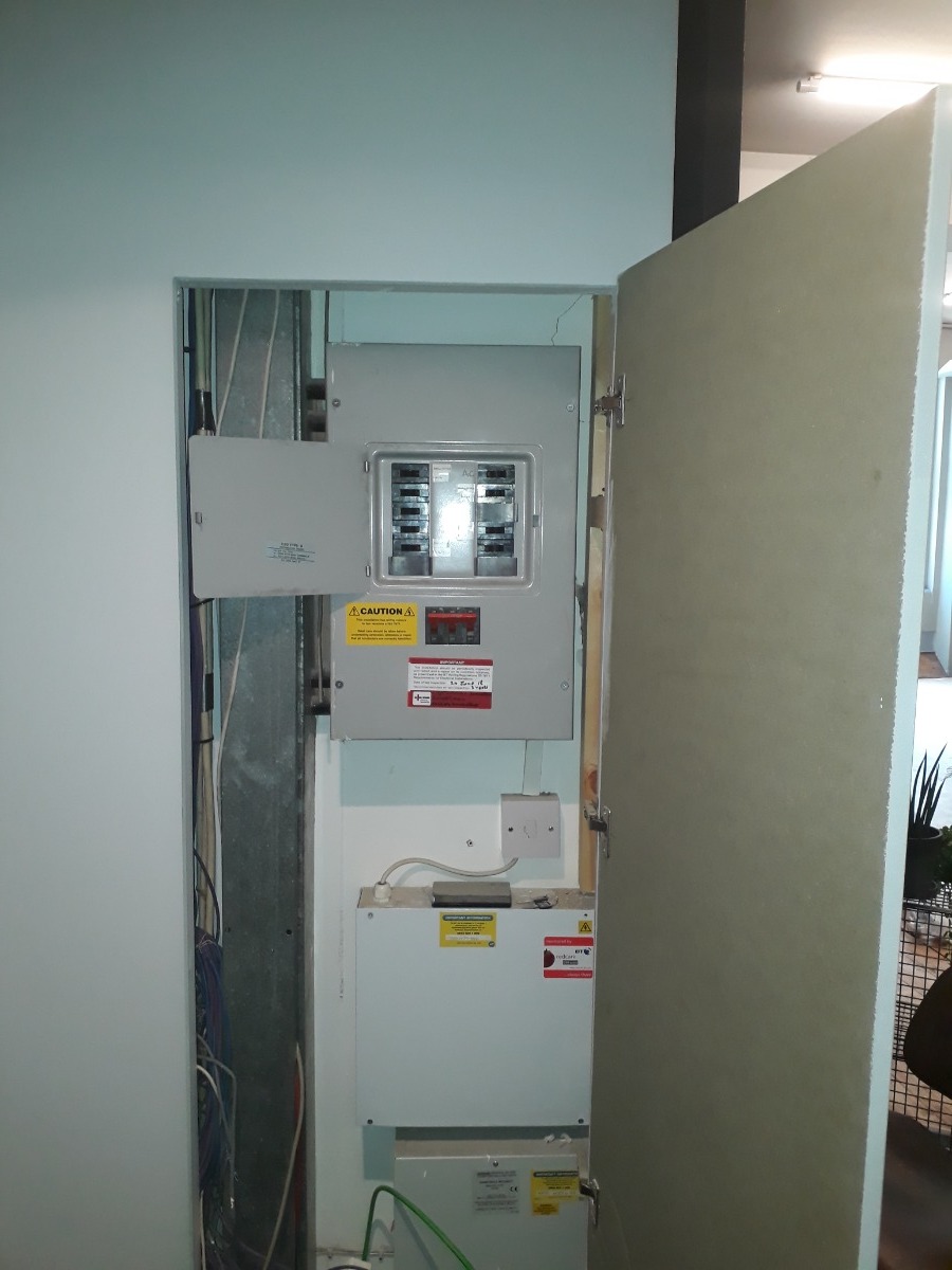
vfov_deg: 65.3
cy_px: 635
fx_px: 990
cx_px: 476
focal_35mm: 27
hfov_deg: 51.4
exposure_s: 1/33
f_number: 1.9
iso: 160
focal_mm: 3.6
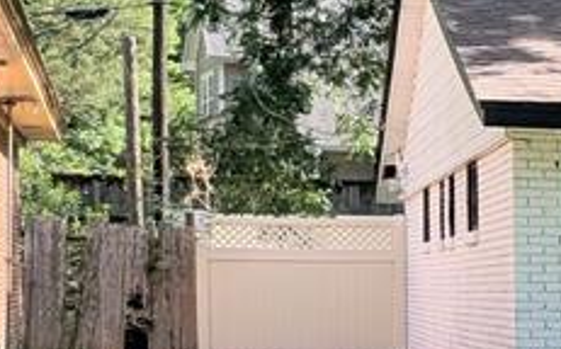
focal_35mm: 113
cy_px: 347
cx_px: 1207
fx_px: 1726
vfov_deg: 11.5
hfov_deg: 14.4
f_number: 1.7
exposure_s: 1/1337
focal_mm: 4.53
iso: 26
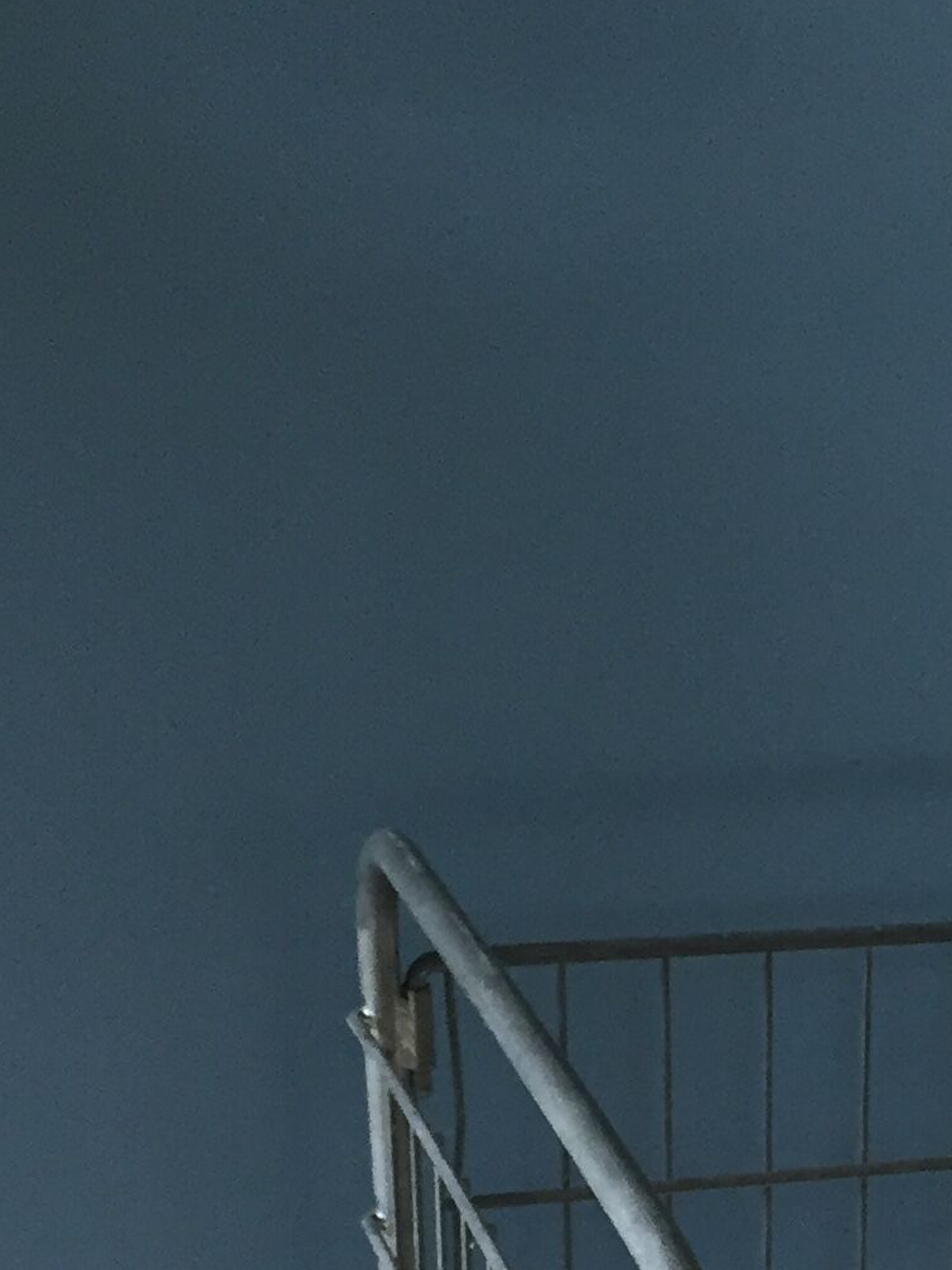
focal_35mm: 94
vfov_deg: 19.6
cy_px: 1520
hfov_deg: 15.0
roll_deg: -3.4
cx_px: 1242
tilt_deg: -28.3
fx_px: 3448
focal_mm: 4.15
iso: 125
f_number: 2.2
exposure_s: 1/33
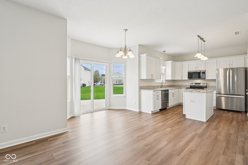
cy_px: 82
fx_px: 110
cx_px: 124
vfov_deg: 73.7
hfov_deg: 96.7
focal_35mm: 16
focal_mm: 16
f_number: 8
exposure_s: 1/60
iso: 100
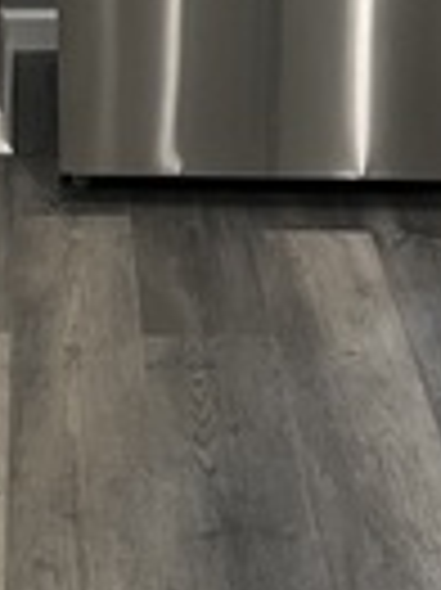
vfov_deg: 14.6
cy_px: -43
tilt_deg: -17.5
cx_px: -94
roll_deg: +1.6
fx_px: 2246
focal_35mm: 132
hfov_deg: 11.0
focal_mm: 5.1
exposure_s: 1/60
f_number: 1.6
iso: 125
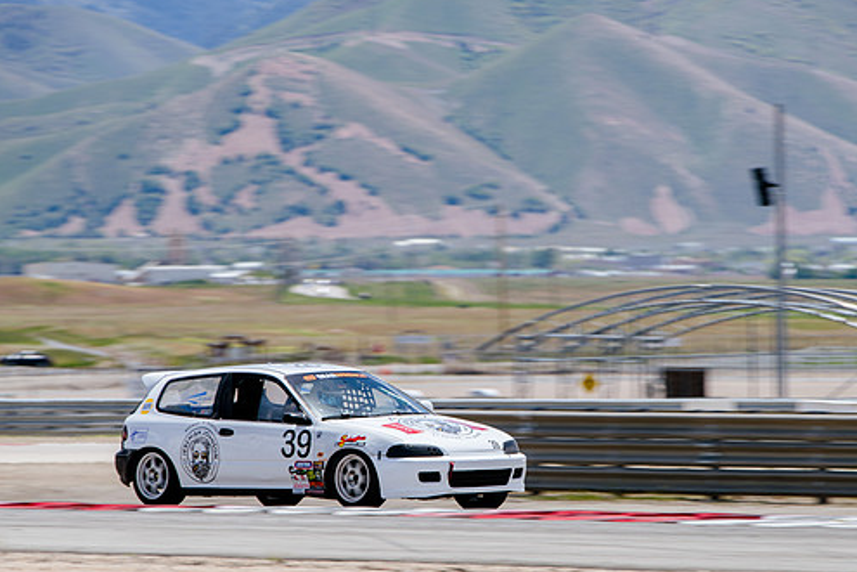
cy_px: 353
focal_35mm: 397
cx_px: 468
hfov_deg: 5.2
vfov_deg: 3.5
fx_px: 9450
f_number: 6.3
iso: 31
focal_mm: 280
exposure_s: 1/200
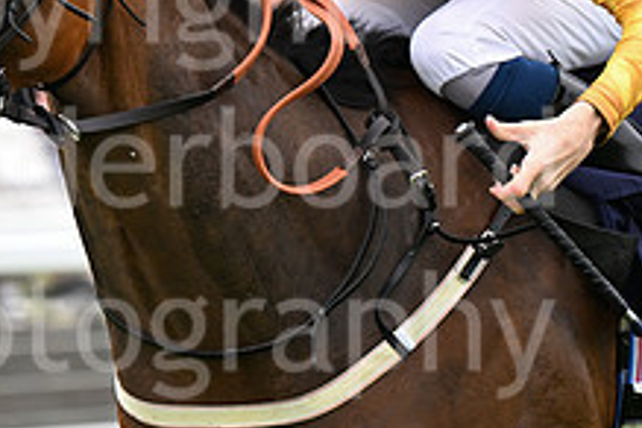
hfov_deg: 4.6
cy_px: 186
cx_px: 182
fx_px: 8042
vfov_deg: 3.0
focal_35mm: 451
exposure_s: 1/640
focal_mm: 170
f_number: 4.5
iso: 1250
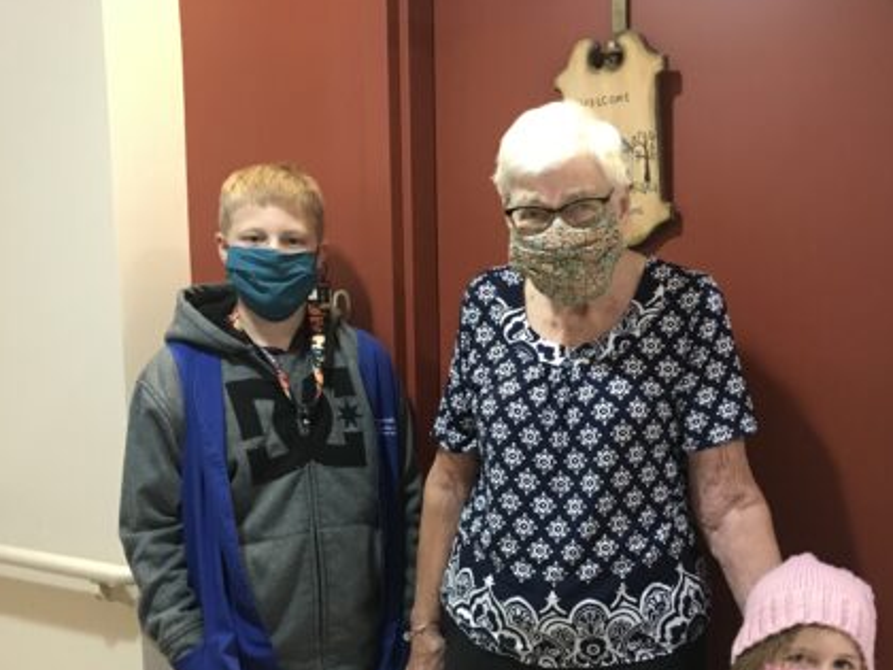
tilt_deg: -7.5
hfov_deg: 46.6
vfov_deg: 35.5
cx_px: 519
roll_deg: -0.8
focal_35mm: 40
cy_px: 468
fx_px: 1032
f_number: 1.8
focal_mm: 3.99
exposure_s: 1/11
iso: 100
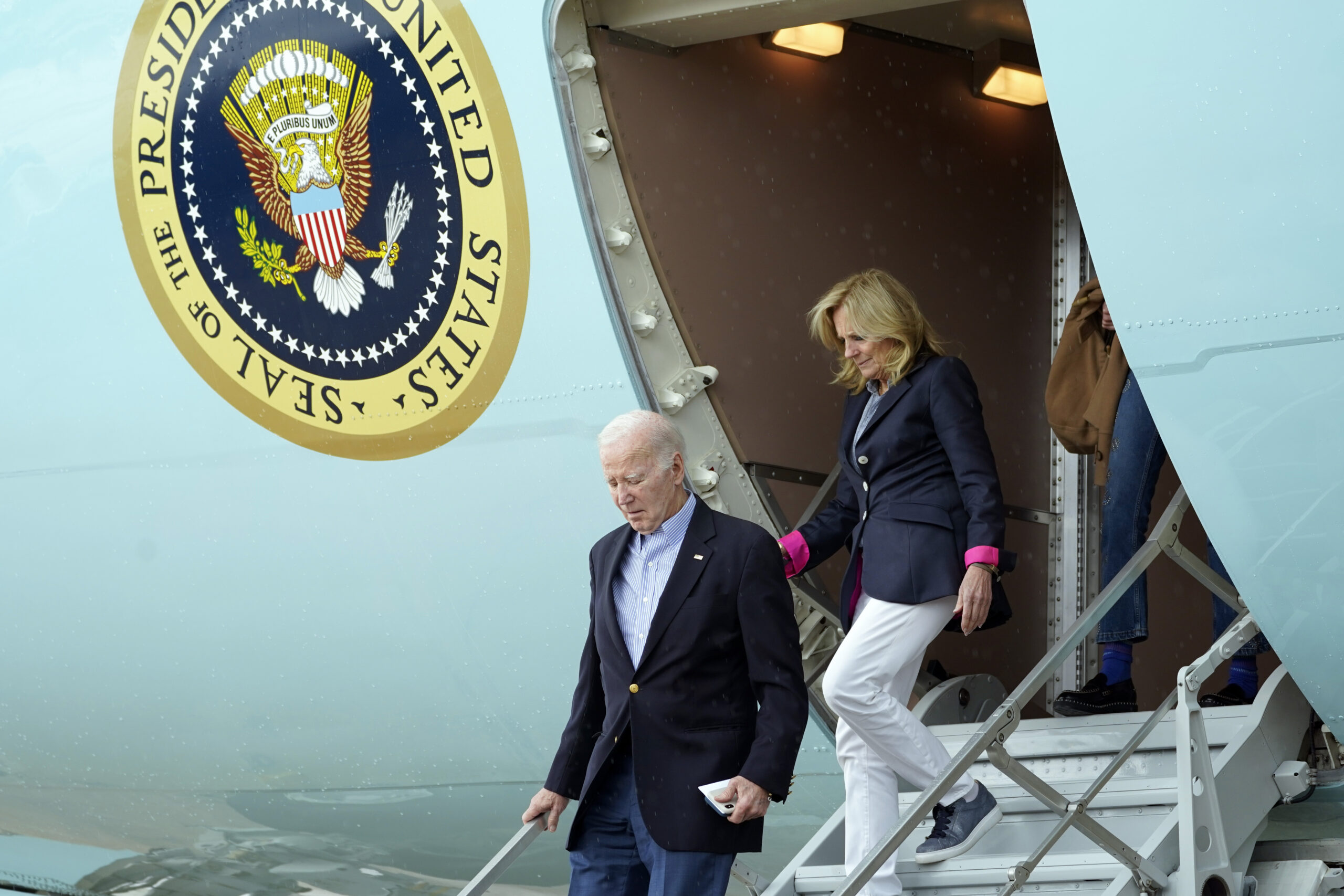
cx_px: 672
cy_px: 448
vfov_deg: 7.7
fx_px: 6683
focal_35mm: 179
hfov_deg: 11.5
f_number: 5.6
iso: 640
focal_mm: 179
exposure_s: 1/640
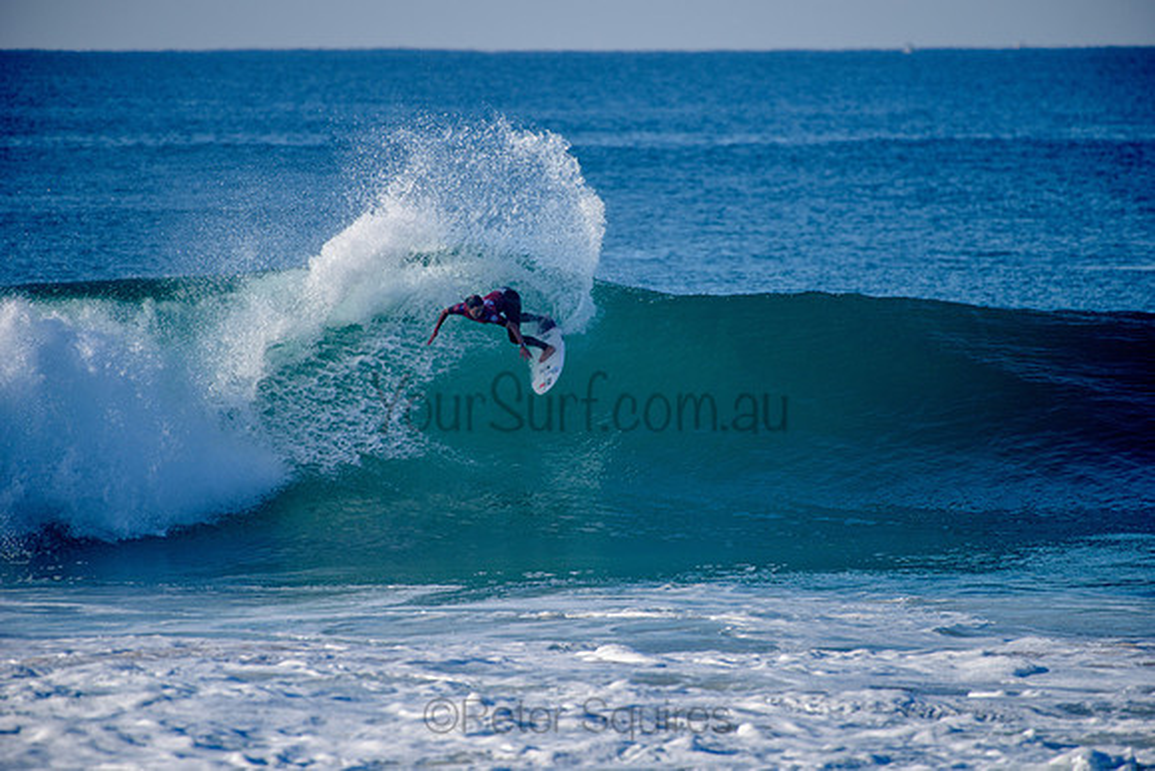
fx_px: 16045
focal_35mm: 500
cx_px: 578
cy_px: 386
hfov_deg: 4.1
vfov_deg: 2.8
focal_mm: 500
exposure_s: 1/1600
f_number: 5.6
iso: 180
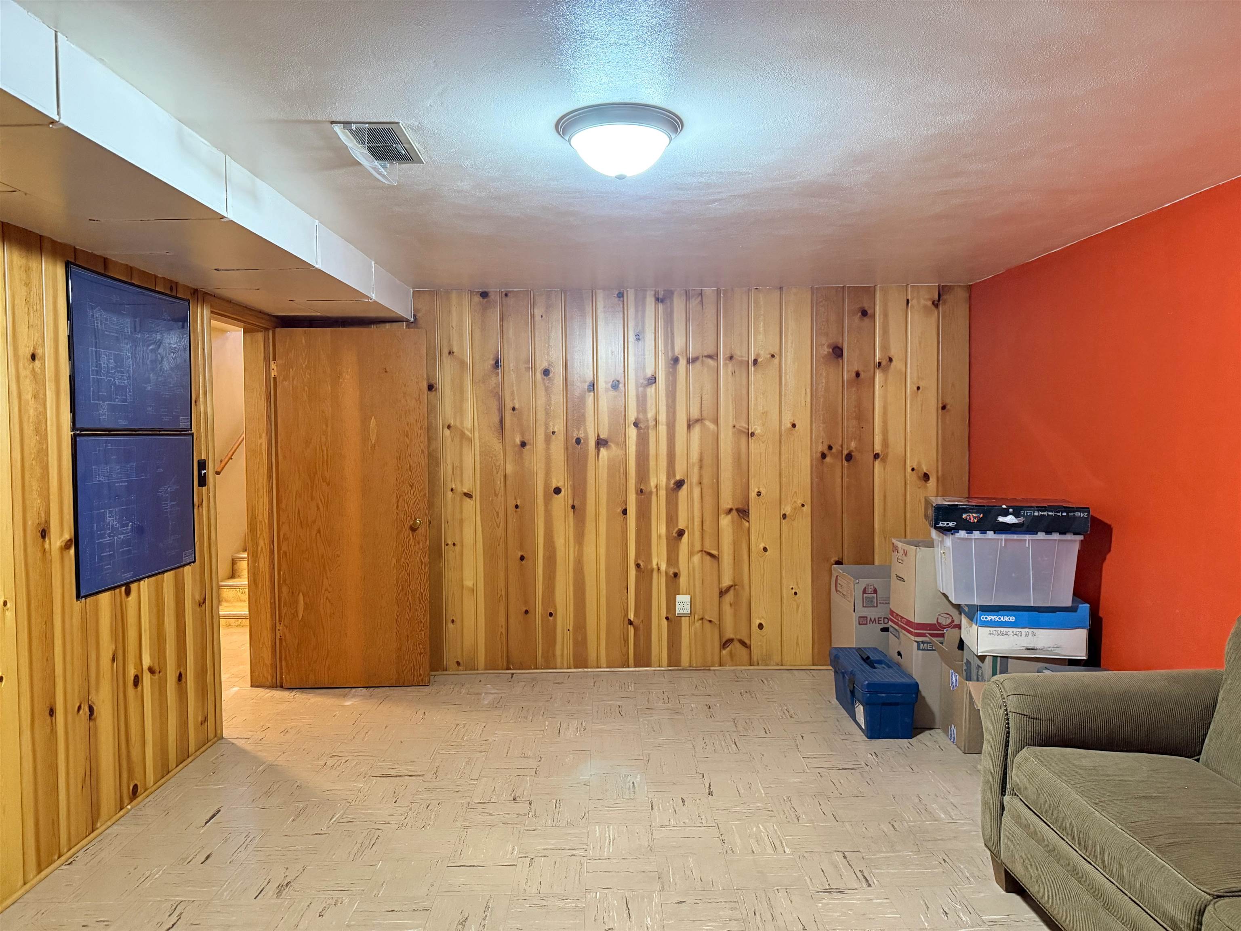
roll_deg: +0.6
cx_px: 620
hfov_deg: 71.6
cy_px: 466
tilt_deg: -2.4
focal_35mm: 24
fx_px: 860
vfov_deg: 56.8
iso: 800
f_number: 1.78
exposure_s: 1/40
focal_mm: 6.76
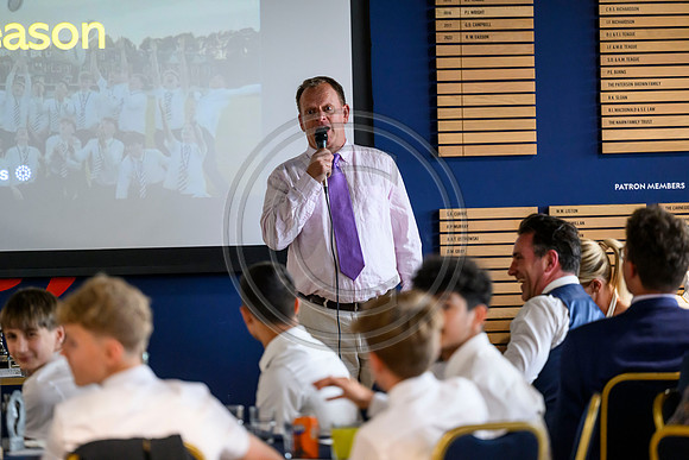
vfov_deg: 7.9
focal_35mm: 175
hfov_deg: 11.7
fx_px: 3350
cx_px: 344
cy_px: 230
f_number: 3.2
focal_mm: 175
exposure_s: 1/160
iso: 5000
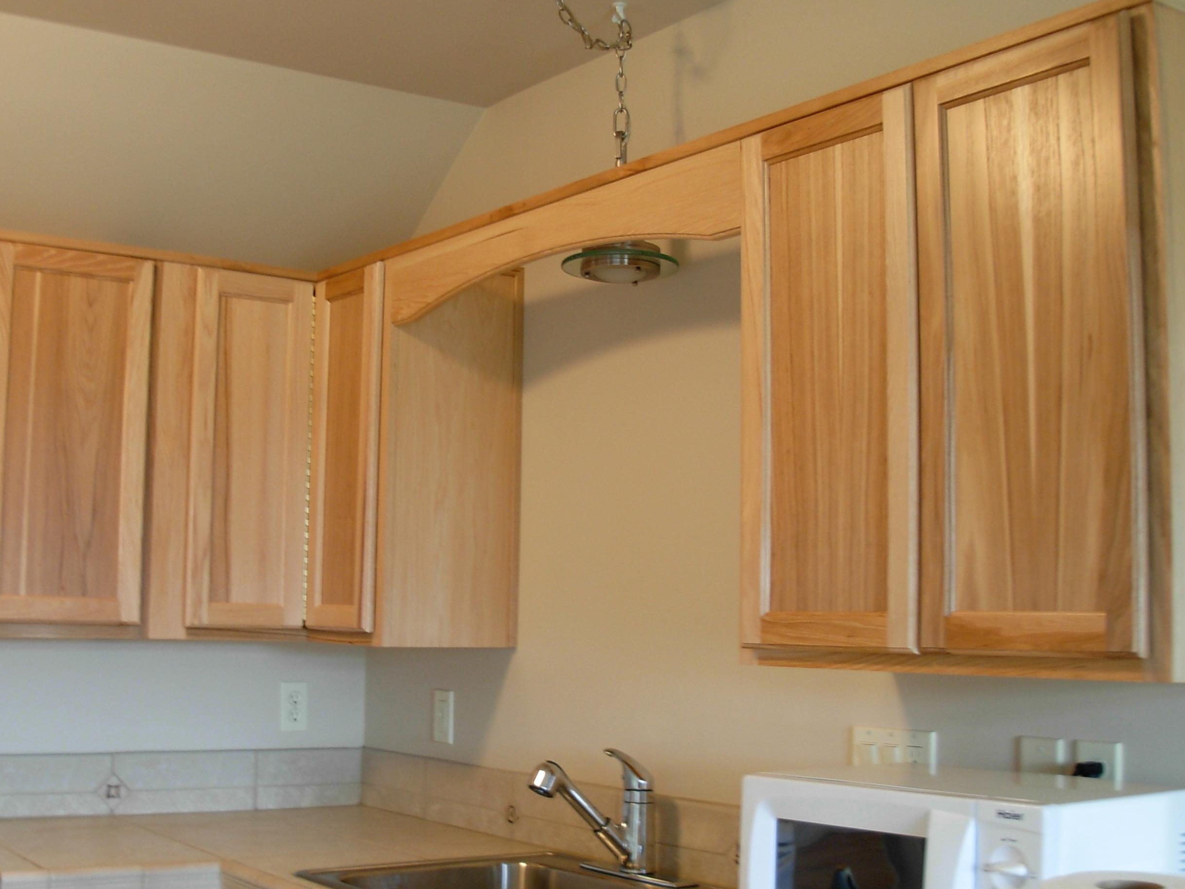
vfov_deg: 30.9
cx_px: 474
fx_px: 1609
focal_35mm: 47
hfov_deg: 40.3
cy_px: 461
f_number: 2.9
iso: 79
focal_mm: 6.3
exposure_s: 1/8.2
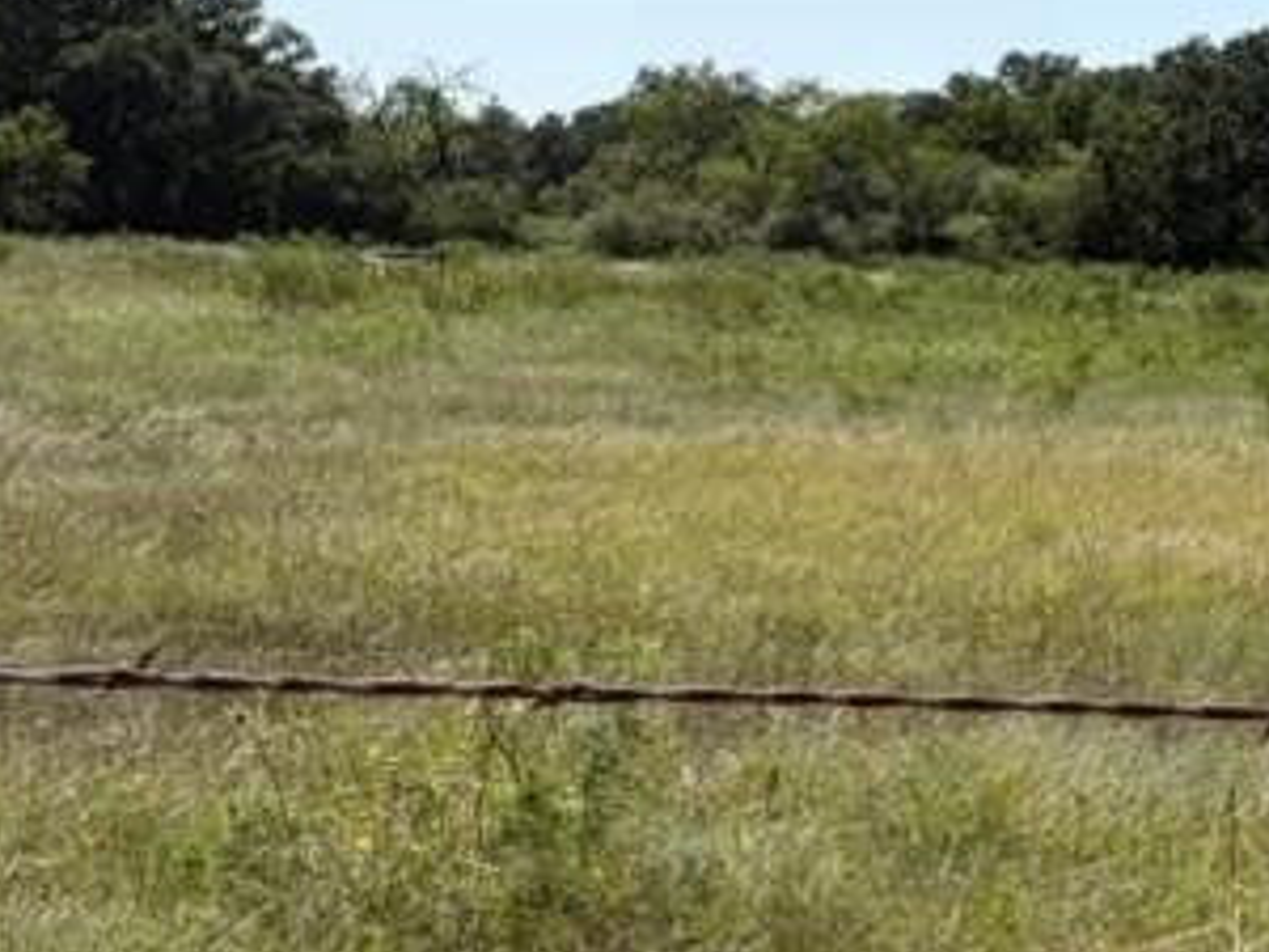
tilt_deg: -8.3
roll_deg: -2.6
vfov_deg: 13.3
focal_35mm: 111
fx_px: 4069
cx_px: 2123
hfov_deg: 15.7
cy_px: 783
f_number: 1.6
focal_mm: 5.96
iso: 50
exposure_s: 1/4608
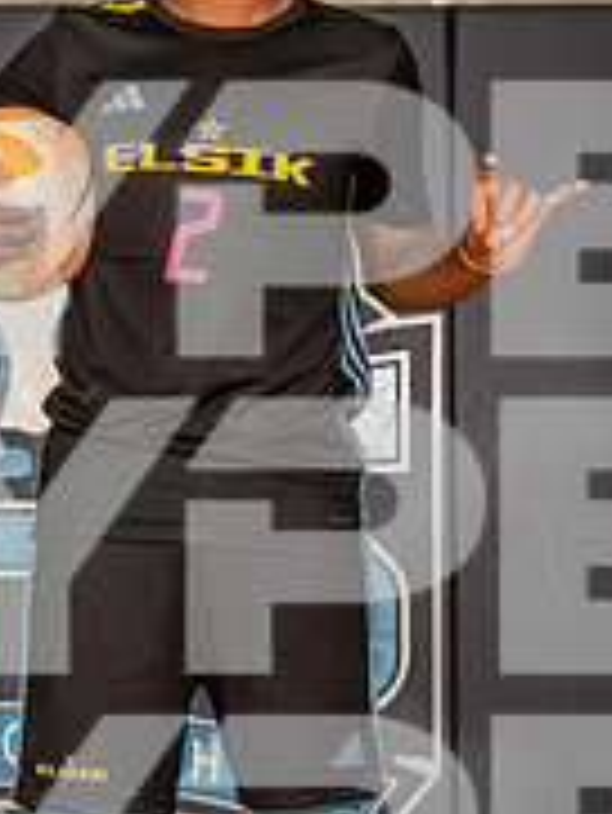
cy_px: 540
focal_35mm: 124
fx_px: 2920
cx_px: 135
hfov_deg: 11.9
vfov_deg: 15.8
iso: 800
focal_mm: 52
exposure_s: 1/320
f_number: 6.3
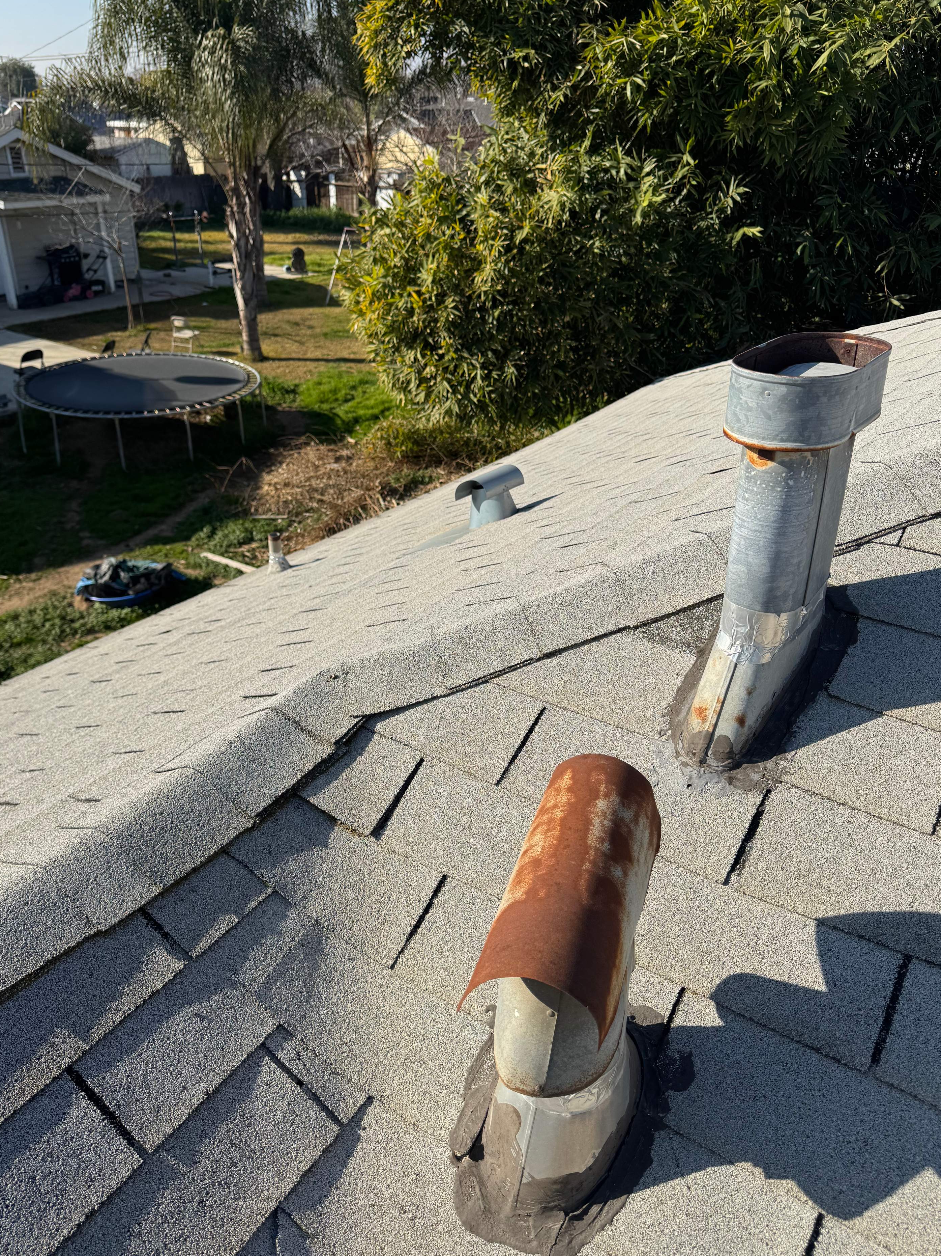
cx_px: 459
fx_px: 942
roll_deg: -1.1
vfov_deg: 67.3
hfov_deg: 53.1
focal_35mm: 26
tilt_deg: -28.8
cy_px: 608
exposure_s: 1/5348
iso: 80
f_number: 1.78
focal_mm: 6.76
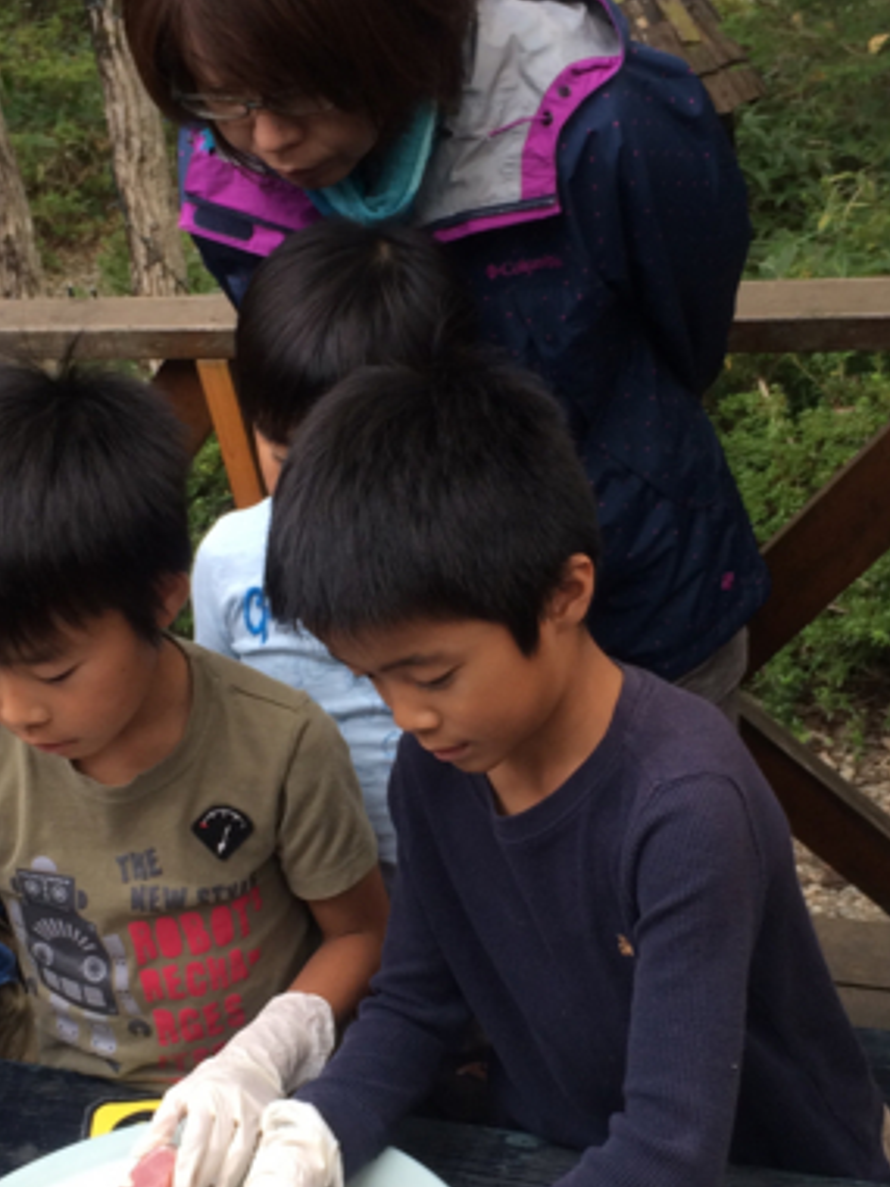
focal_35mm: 61
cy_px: 700
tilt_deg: -33.6
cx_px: 422
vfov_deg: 31.6
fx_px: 2091
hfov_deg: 24.0
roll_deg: +13.7
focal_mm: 4.15
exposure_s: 1/120
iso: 32
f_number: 2.2
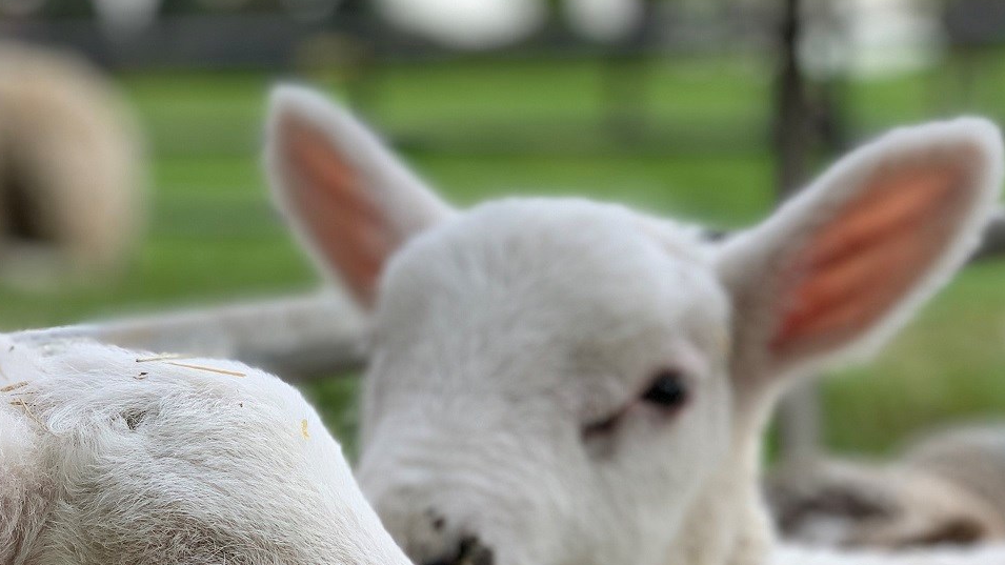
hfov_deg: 23.8
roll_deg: -0.4
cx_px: 339
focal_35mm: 89
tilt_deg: -4.1
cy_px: 532
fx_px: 2372
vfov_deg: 13.4
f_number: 2.4
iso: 32
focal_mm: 6
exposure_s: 1/122
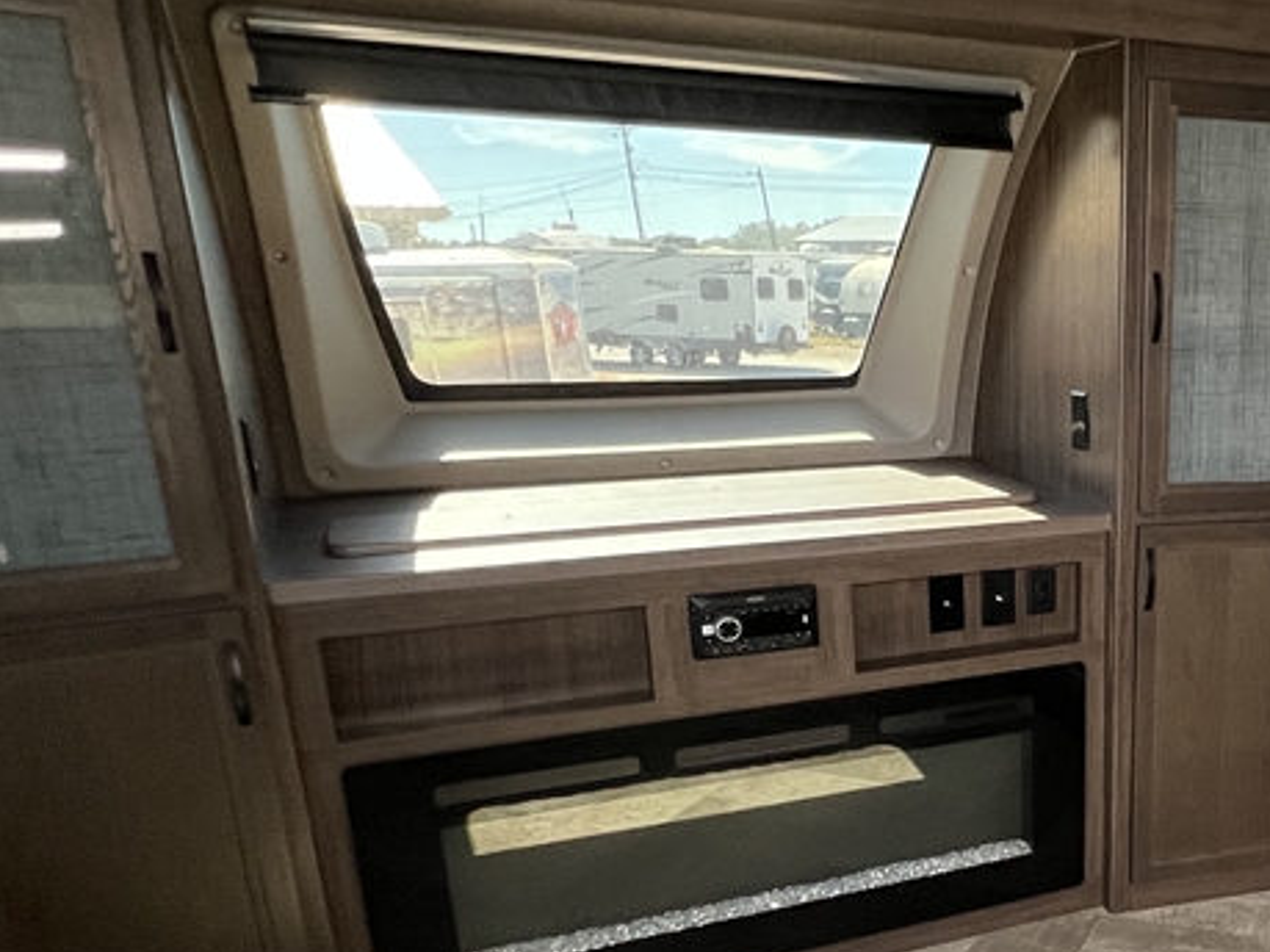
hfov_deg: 46.8
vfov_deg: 40.8
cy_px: 686
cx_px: 1215
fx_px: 1247
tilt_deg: -18.4
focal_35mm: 34
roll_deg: -0.5
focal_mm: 1.57
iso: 250
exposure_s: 1/91
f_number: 1.8
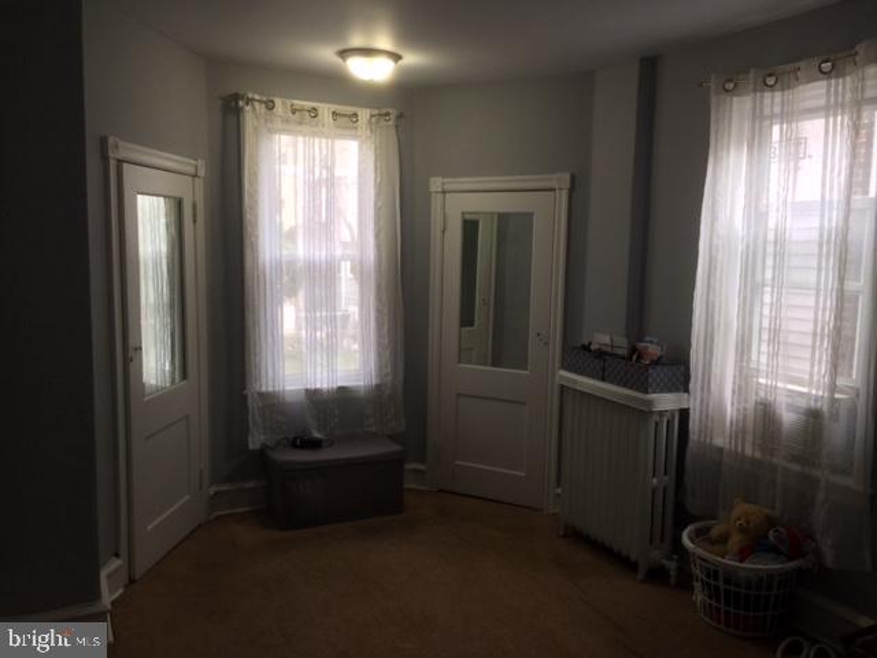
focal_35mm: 29
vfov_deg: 48.2
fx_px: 735
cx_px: 438
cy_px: 329
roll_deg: -2.2
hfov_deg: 61.7
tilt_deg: -9.7
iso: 50
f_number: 2.2
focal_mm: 4.15
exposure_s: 1/120
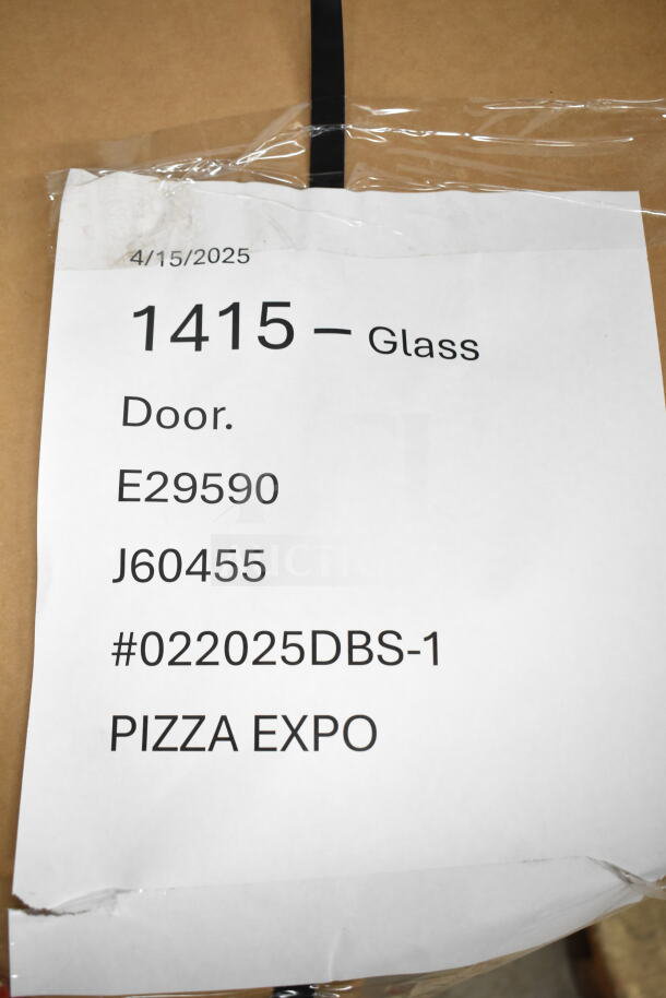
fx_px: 1081
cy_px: 499
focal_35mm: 39
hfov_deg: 34.2
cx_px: 333
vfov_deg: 49.5
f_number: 4.5
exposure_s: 1/80
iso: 1600
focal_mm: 26
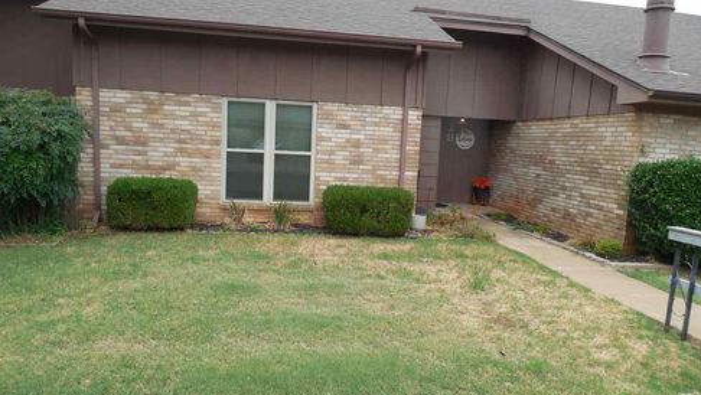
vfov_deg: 41.5
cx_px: 359
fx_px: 521
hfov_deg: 67.9
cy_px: 213
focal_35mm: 28
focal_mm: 4.5
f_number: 3.3
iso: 125
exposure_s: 1/500
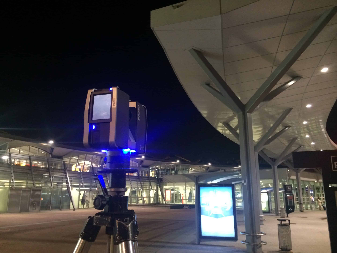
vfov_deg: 46.8
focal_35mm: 30
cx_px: 168
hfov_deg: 60.0
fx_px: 292
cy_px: 126
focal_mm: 4.12
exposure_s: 1/15
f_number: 2.2
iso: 320
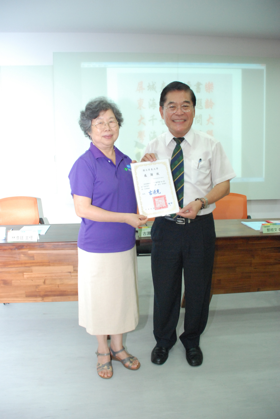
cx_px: 140
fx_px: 314
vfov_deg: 67.3
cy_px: 210
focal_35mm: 27
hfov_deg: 48.0
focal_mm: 18
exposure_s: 1/200
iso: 1600
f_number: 3.5
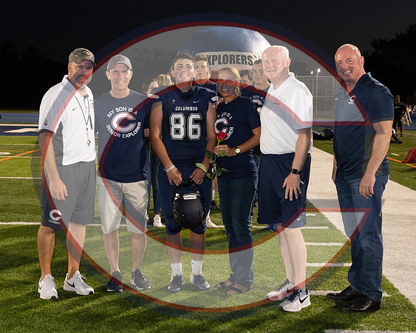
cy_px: 162
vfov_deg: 26.4
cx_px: 199
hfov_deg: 32.7
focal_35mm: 58
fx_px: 709
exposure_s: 1/60
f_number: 7.1
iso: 1400
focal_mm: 45
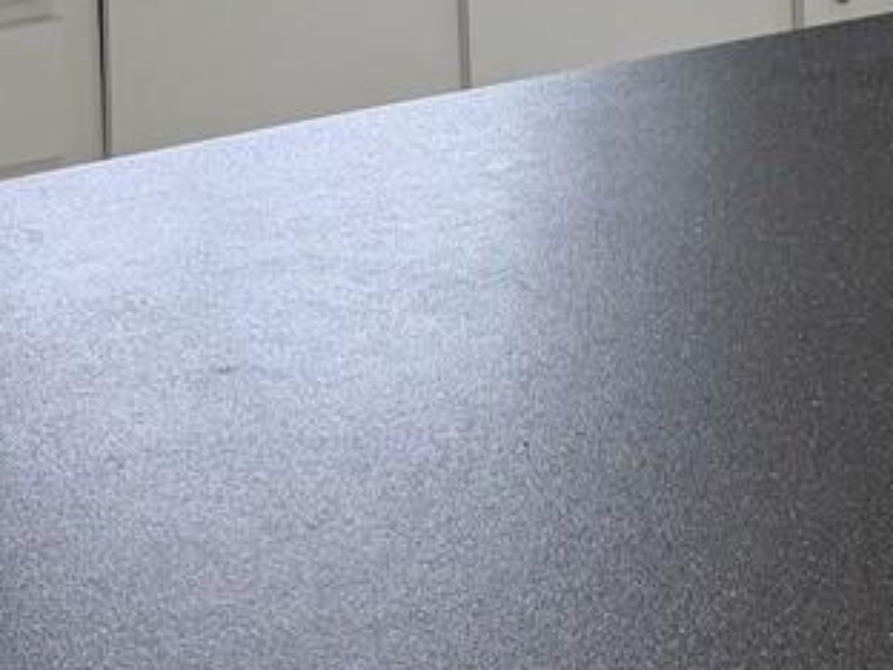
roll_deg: +2.3
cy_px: -558
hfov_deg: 15.9
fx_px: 3173
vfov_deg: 11.2
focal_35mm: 123
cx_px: 753
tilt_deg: -6.8
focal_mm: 6.76
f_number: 1.78
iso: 100
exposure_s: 1/136
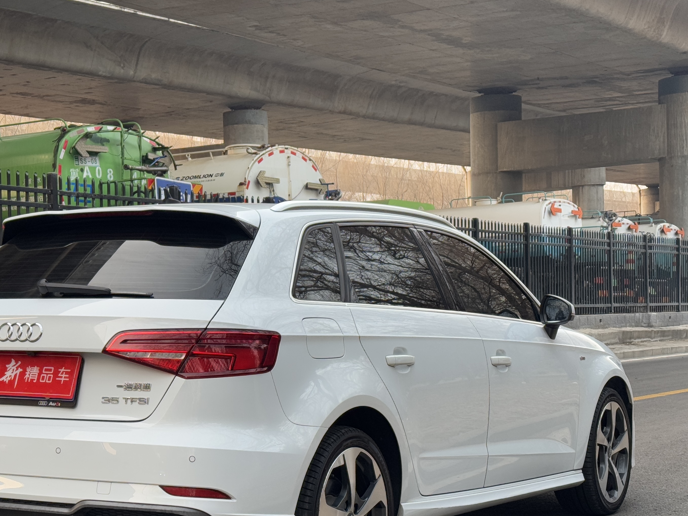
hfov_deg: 30.6
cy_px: 332
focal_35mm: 63
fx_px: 1252
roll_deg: +1.5
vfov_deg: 23.2
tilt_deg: -0.2
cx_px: 244
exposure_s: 1/121
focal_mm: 6.76
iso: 100
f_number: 1.78
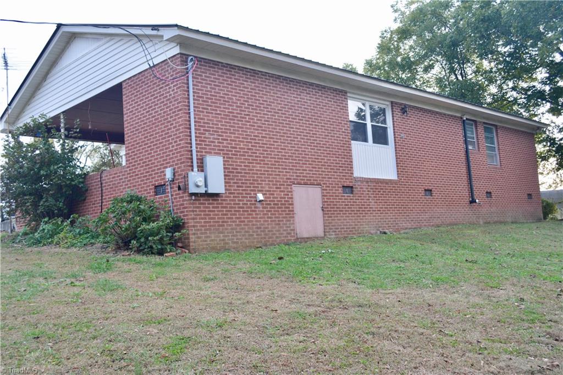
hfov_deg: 53.1
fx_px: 563
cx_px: 282
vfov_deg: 36.8
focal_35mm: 36
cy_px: 188
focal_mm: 24
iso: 400
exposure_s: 1/125
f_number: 5.6
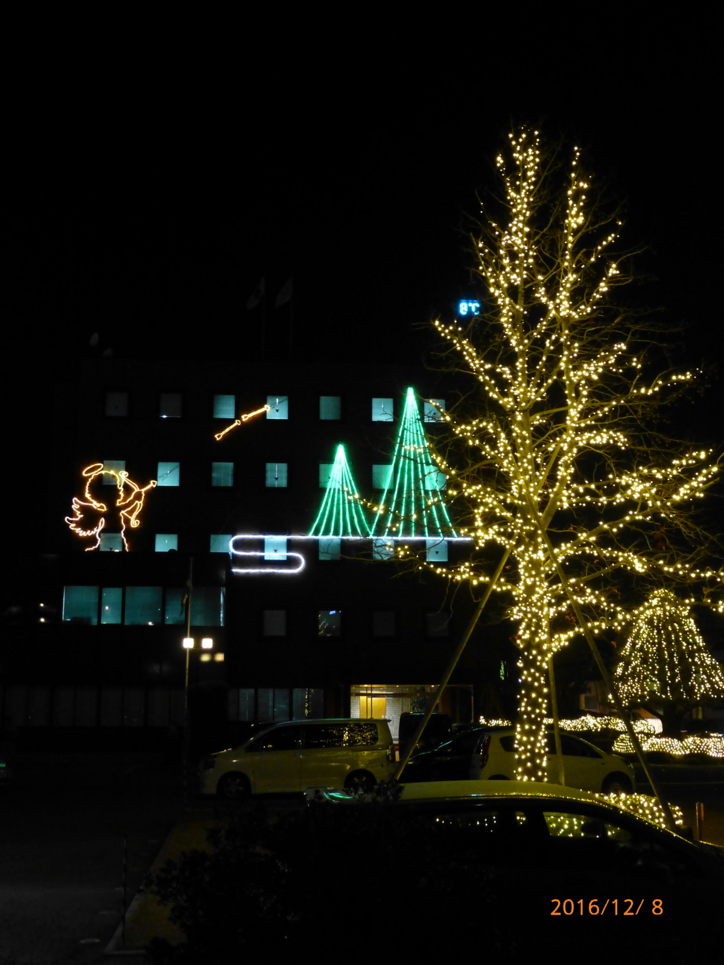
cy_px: 482
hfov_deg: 36.8
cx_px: 362
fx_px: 1088
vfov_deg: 47.9
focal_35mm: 39
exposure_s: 1/10
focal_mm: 6.9
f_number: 3.9
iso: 800
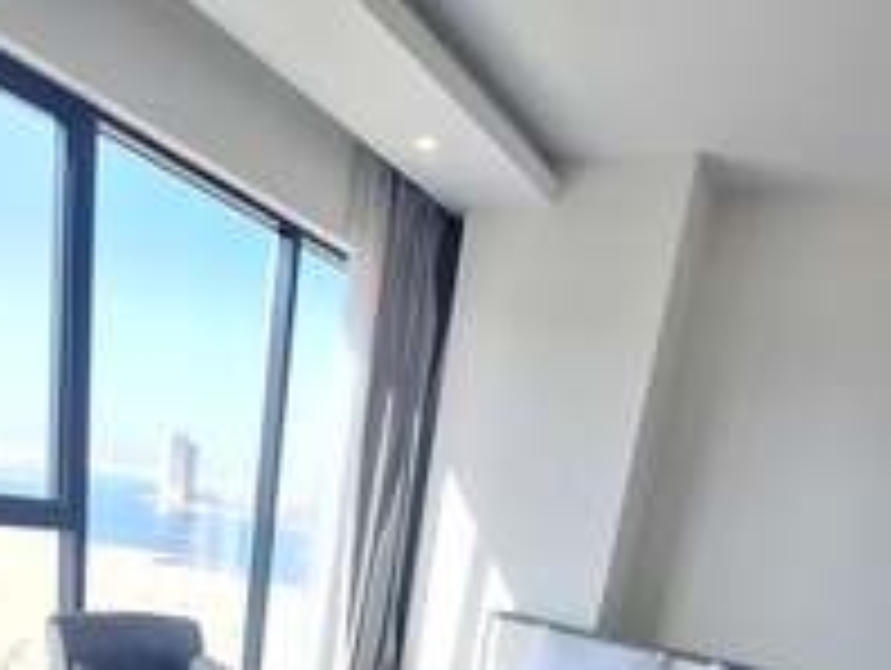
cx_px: 425
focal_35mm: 30
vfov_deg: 37.8
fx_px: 773
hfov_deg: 59.9
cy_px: 762
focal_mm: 1.74
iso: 80
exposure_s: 1/50
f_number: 2.2
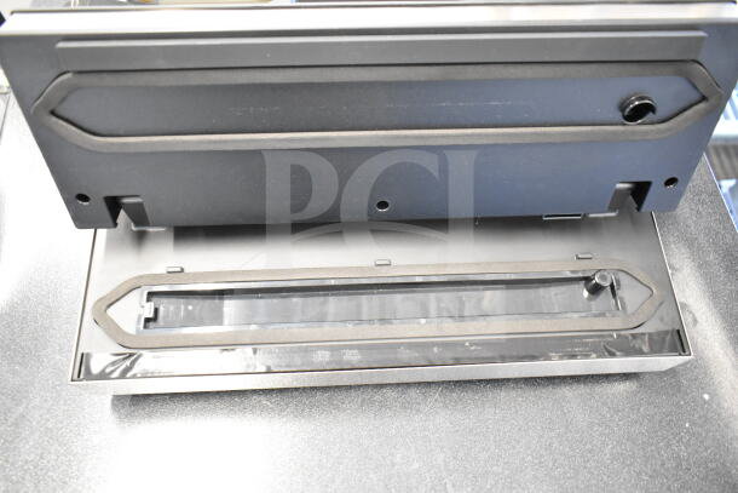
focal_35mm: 27
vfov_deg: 48.0
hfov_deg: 67.4
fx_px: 554
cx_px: 369
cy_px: 246
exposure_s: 1/30
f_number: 3.5
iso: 4500
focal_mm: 18
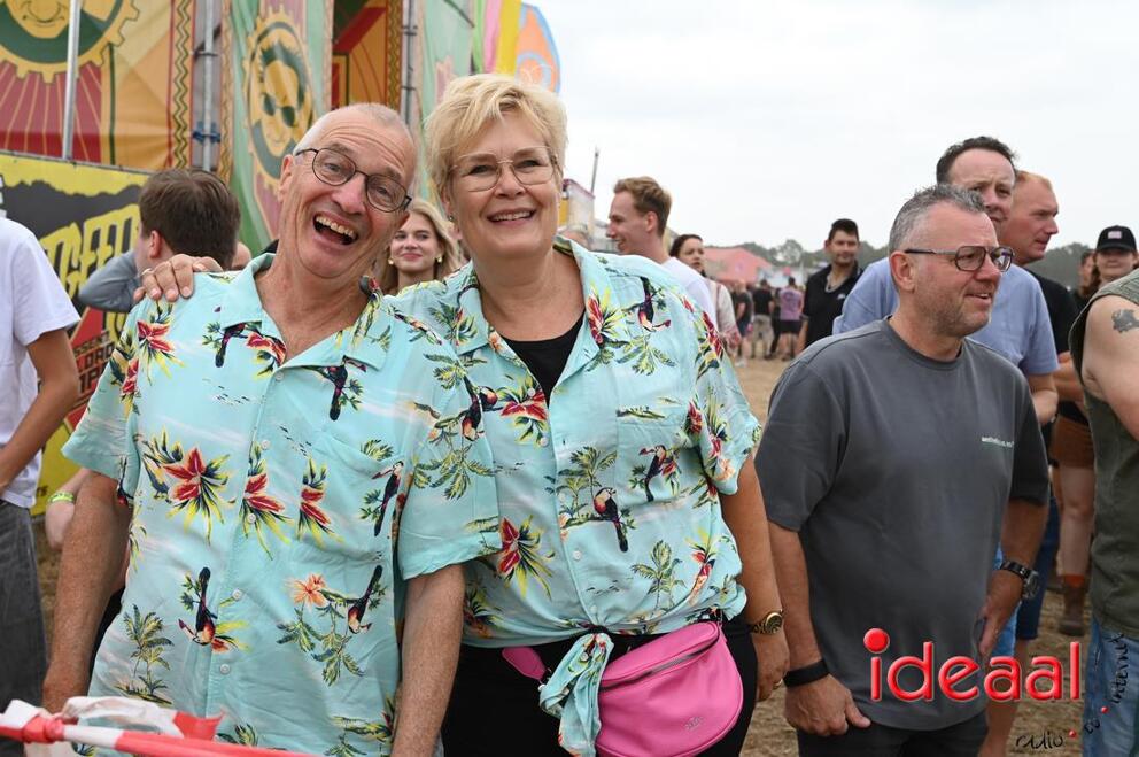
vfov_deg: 31.8
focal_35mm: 42
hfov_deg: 46.4
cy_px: 378
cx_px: 570
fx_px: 1327
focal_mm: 42
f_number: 7.1
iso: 320
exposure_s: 1/200
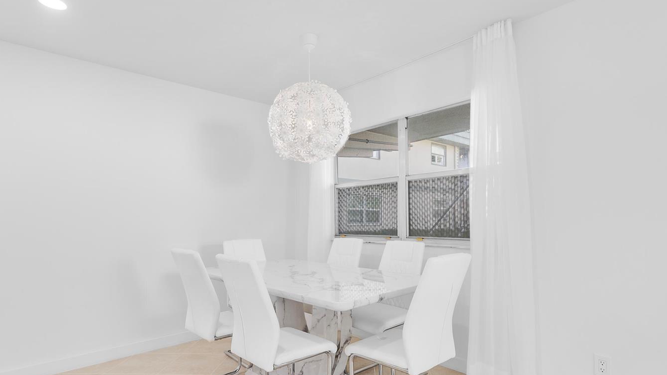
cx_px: 335
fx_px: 354
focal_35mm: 20
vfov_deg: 55.6
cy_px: 216
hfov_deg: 86.6
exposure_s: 1/30
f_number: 8
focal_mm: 16
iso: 400
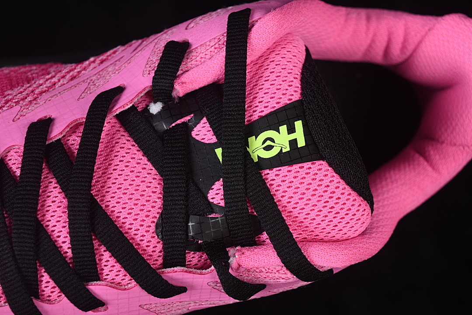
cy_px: 158
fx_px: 983
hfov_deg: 27.0
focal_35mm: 75
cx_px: 236
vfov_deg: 18.2
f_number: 7.1
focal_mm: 50
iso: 160
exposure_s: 1/80
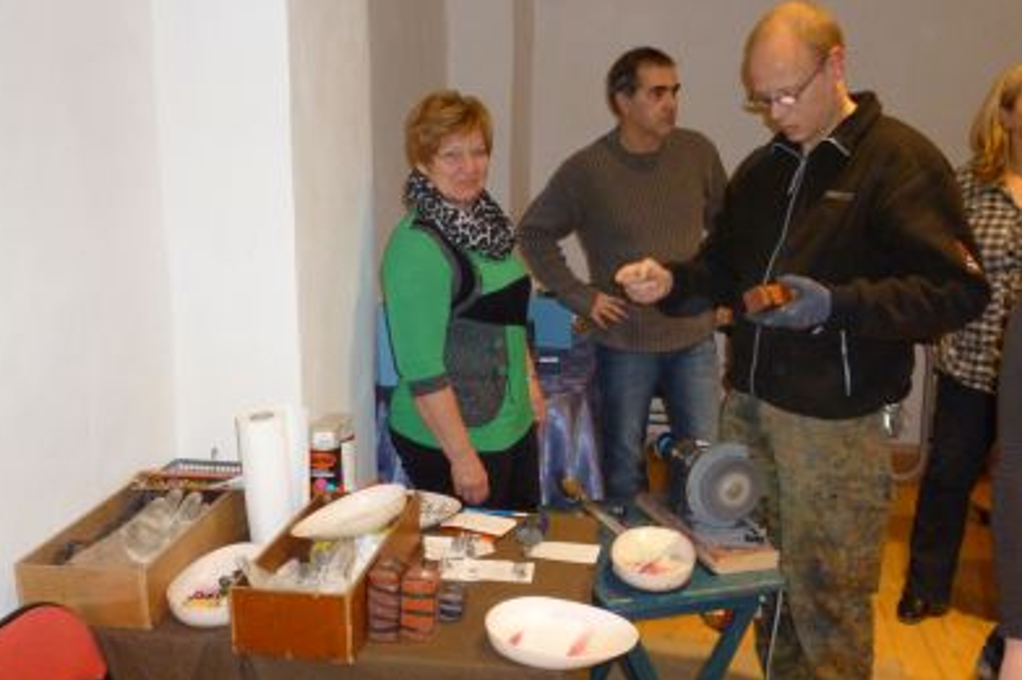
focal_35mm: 34
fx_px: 965
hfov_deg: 55.8
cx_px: 503
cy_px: 307
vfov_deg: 38.8
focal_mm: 5.7
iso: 400
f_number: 2.9
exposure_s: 1/60
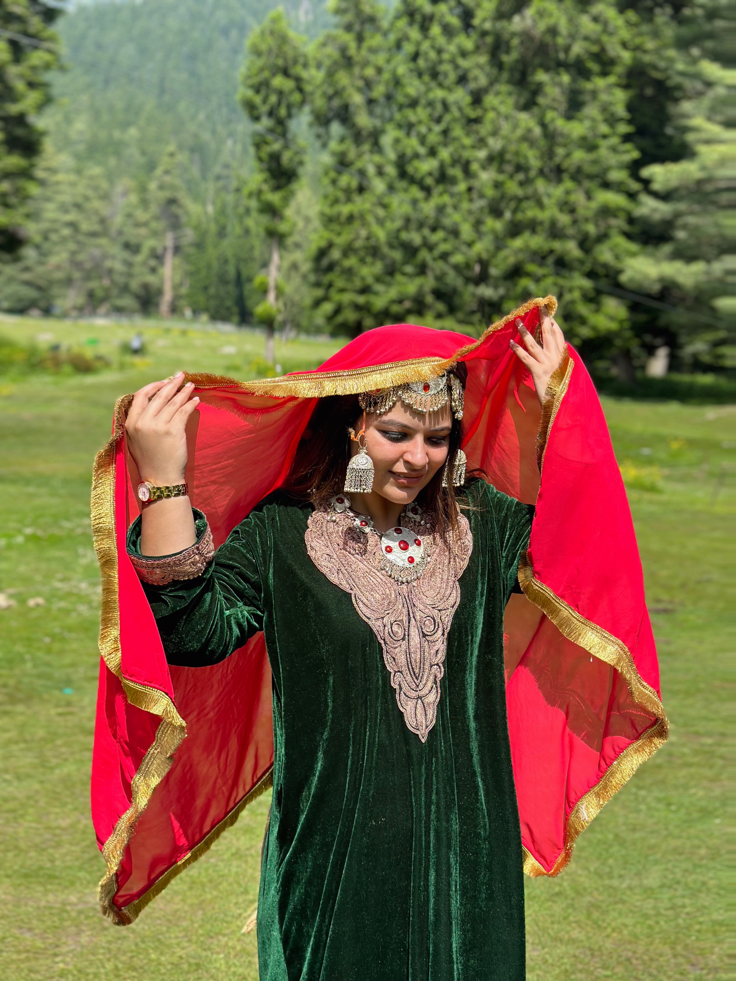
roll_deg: -2.9
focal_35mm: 48
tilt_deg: -3.1
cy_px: 490
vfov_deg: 39.7
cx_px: 368
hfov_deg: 30.3
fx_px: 1361
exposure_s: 1/4184
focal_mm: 6.86
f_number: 1.78
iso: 100
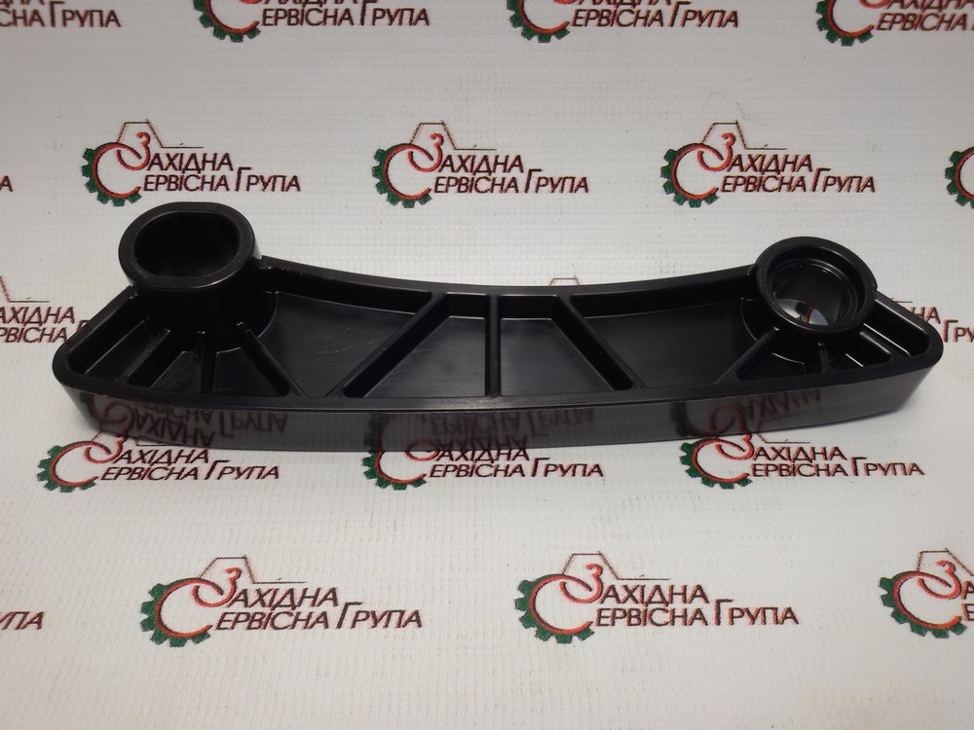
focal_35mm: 31
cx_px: 487
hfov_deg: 58.4
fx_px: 872
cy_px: 365
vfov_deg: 45.4
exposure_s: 1/50
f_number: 2.4
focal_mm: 2.93
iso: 40
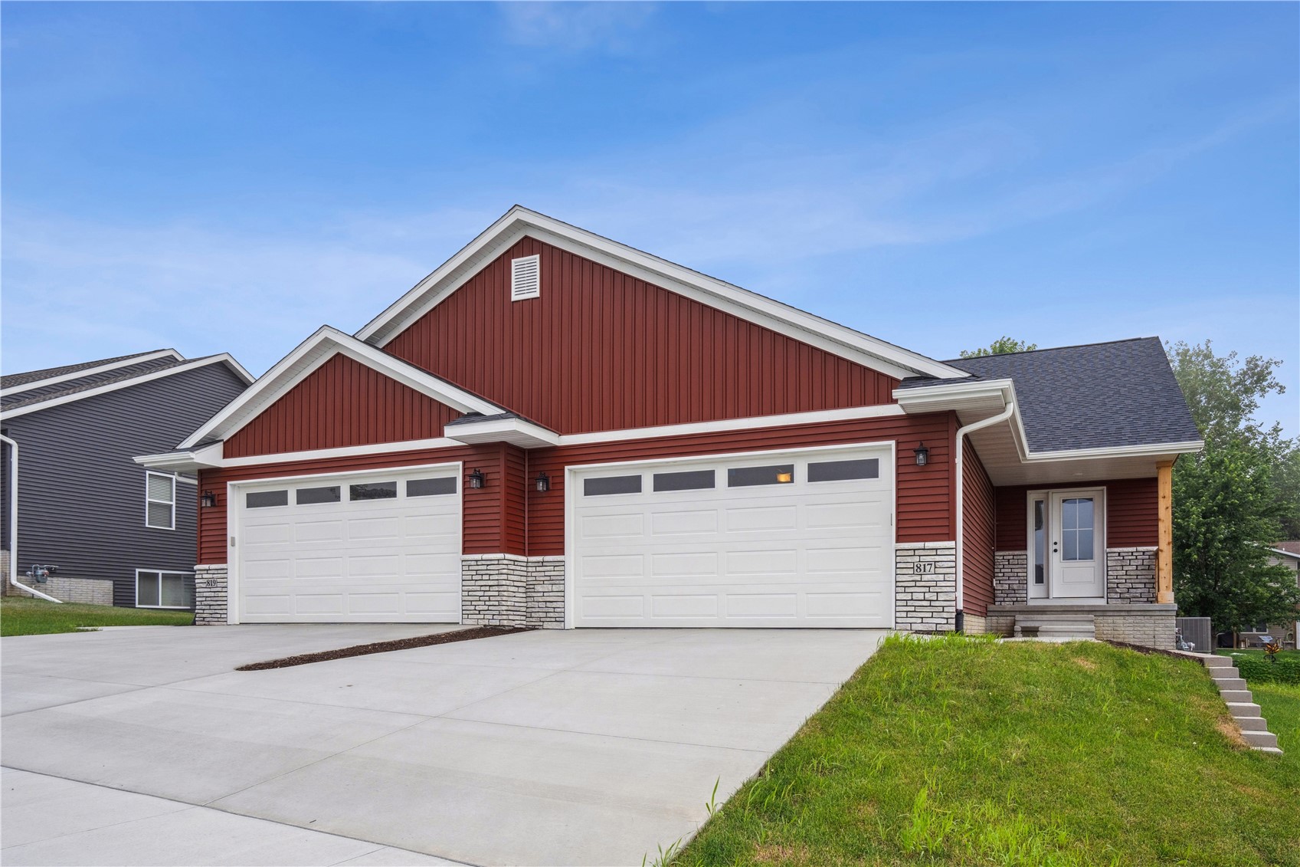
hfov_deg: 76.1
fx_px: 830
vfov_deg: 55.1
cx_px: 650
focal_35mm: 23
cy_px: 434
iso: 800
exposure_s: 1/3200
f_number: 8
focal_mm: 23
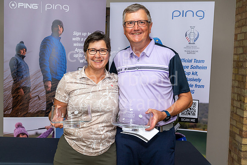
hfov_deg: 41.9
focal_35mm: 47
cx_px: 120
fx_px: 323
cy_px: 82
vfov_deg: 28.6
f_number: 5.6
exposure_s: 1/60
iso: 640
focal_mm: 43
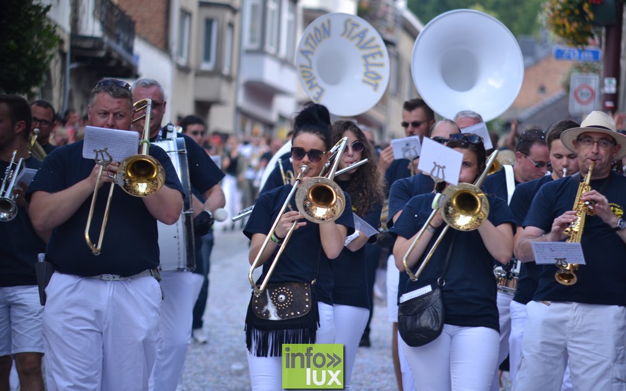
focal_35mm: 184
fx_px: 3139
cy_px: 184
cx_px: 313
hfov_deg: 11.4
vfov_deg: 7.1
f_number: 2.8
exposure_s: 1/200
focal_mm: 120
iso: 100
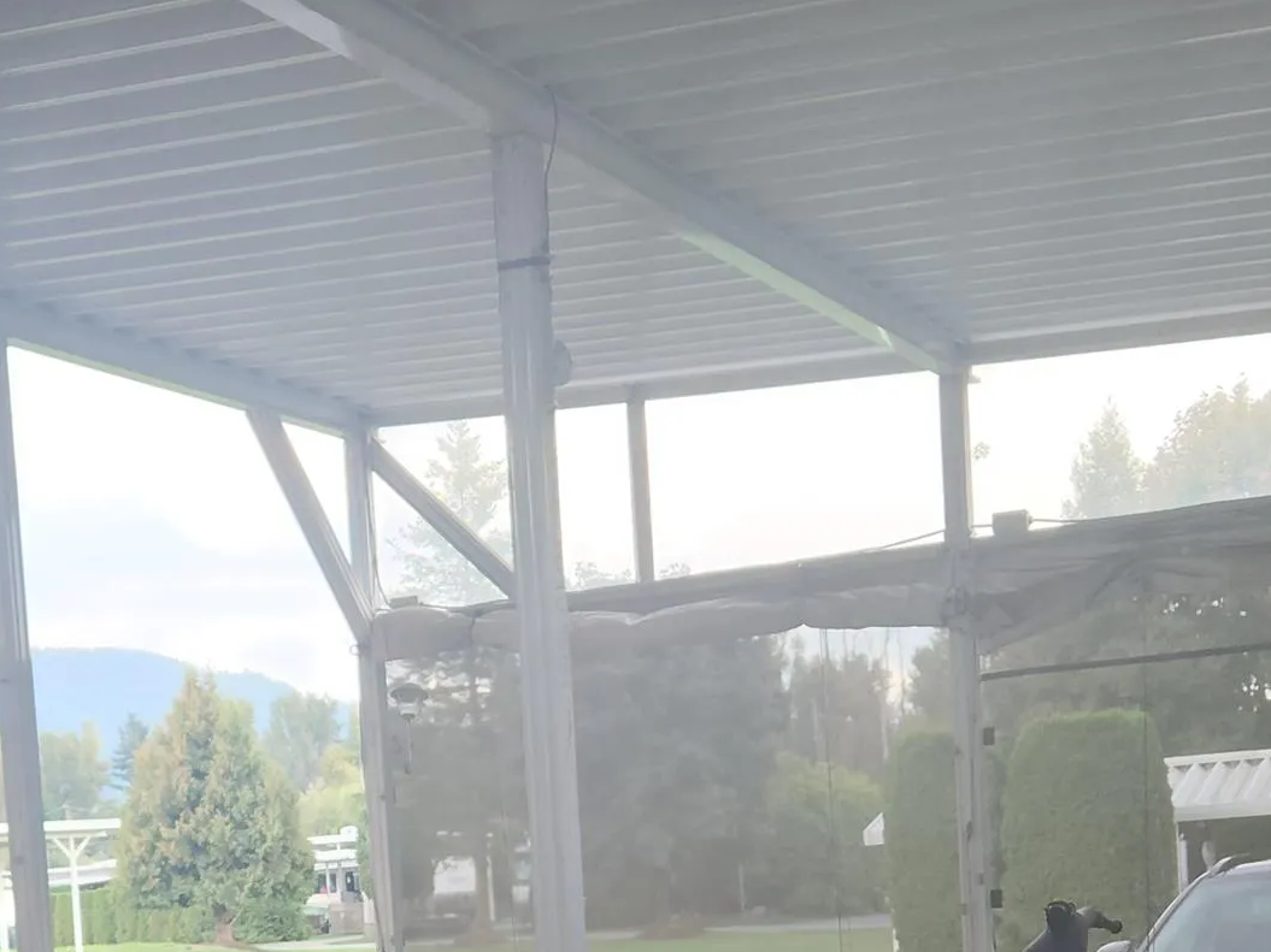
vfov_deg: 20.6
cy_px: 1129
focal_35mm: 67
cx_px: 298
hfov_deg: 28.5
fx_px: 2460
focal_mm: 5.4
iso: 40
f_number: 1.8
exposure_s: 1/60
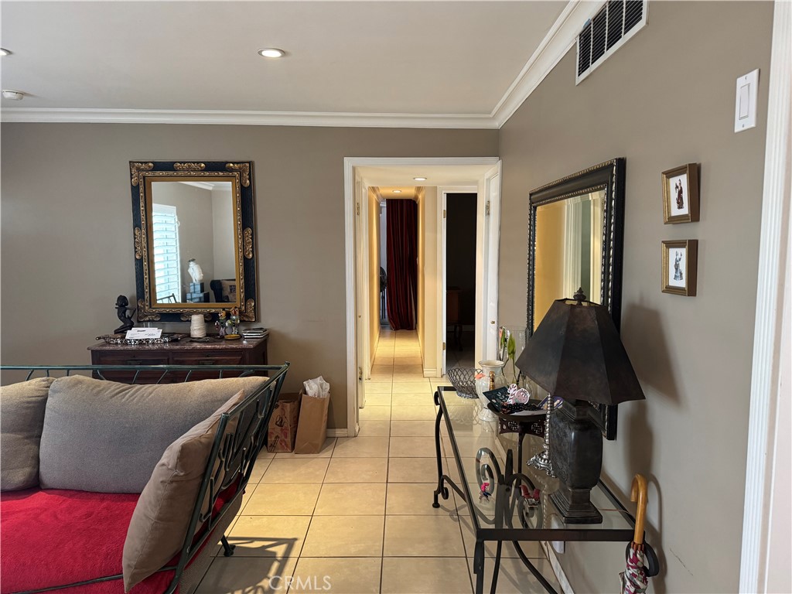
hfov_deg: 71.6
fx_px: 549
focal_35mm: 24
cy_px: 297
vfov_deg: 56.8
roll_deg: -0.2
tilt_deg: -6.7
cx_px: 396
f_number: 1.78
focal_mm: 6.76
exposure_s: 1/60
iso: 320
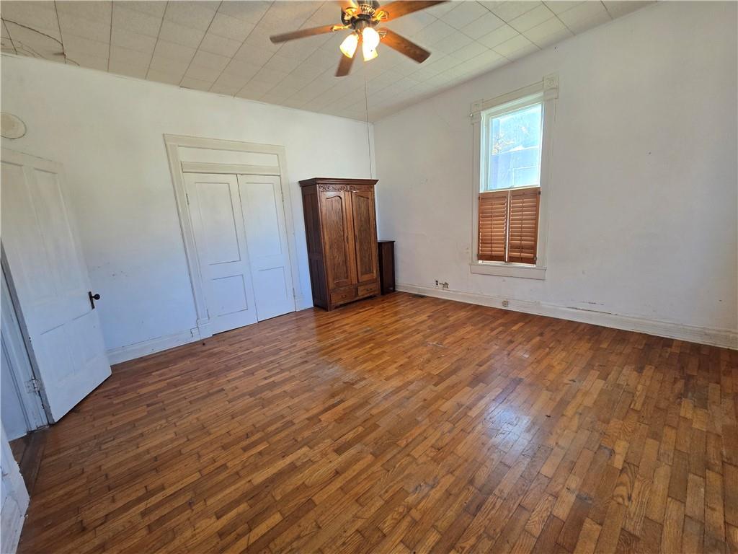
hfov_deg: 106.2
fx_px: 277
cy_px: 277
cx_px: 369
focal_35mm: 13
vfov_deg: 89.9
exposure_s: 1/60
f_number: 2.2
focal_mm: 2.2
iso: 100
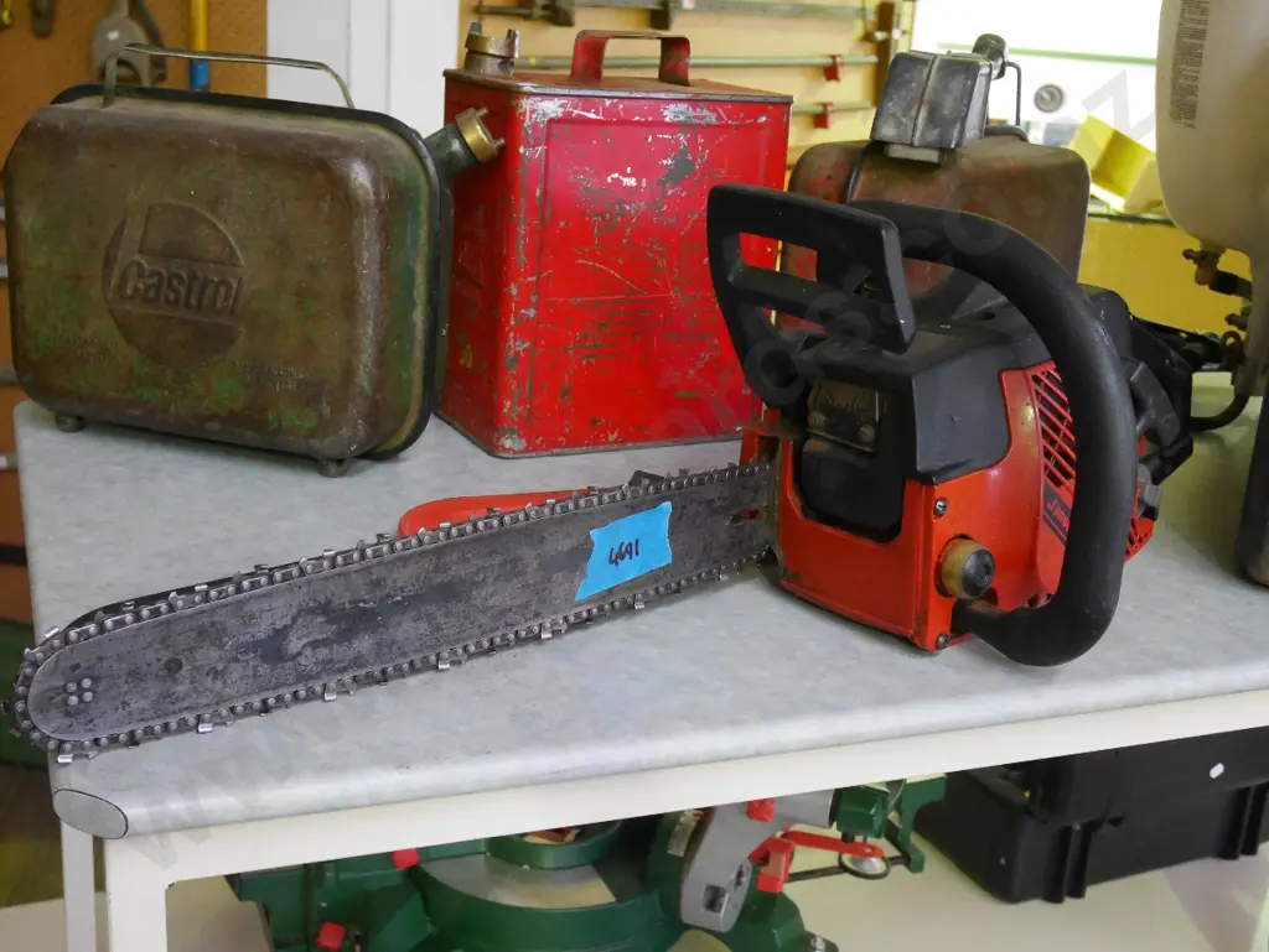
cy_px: 476
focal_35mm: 44
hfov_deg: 42.9
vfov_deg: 32.9
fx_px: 1614
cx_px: 634
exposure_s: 1/15
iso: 3200
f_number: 4.8
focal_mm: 22
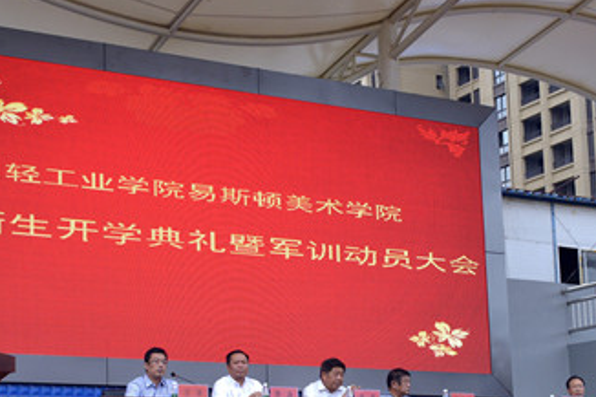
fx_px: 1340
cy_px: 342
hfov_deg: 25.1
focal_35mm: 81
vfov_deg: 16.7
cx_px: 265
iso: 1000
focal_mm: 44
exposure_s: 1/500
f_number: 11
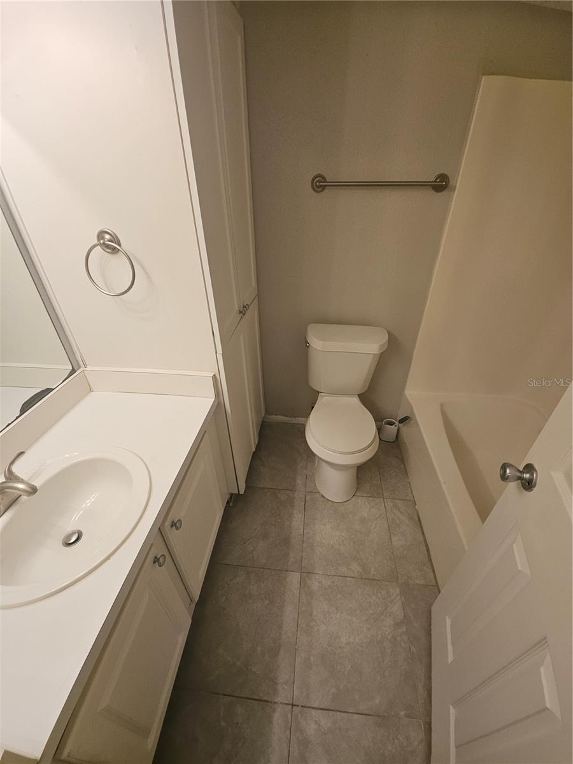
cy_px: 382
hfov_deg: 89.9
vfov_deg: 106.2
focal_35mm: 13
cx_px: 286
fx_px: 287
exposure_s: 1/60
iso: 160
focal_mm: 1.7
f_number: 2.2
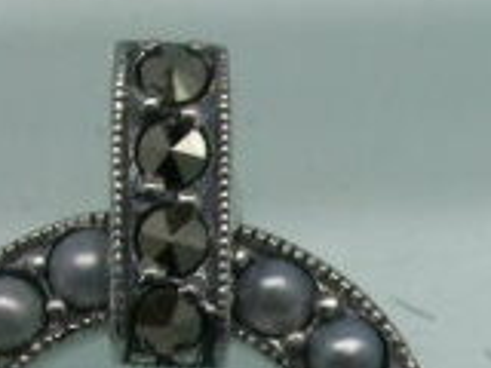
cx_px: 608
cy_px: 420
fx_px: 4511
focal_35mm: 318
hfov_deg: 6.2
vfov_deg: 4.7
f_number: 7.4
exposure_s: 1/70
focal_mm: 17.7
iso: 100
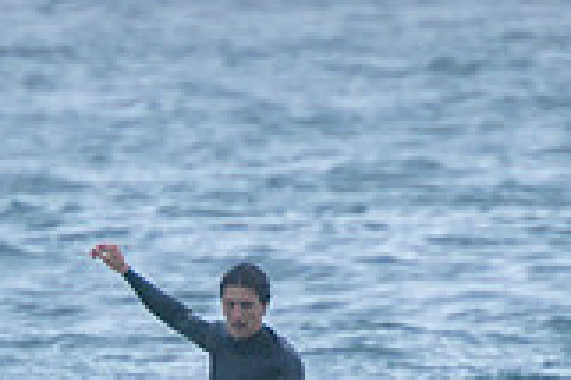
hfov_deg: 1.0
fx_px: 31388
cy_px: 689
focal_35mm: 1981
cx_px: 85
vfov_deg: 0.7
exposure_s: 1/2000
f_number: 5.6
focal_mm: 400
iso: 450
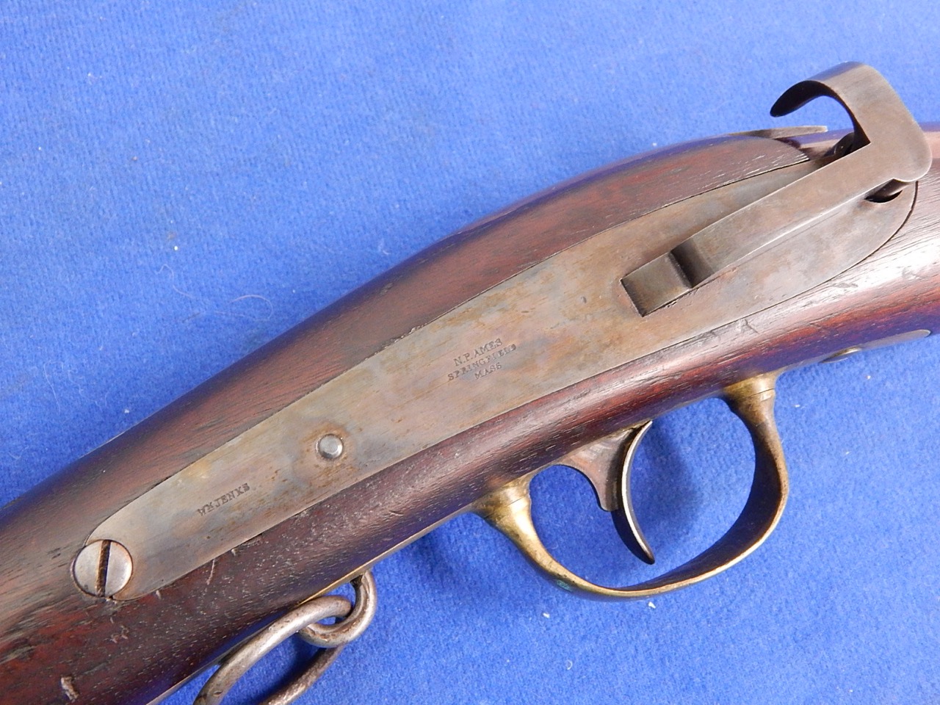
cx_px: 470
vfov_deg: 37.7
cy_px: 352
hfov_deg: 49.0
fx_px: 1032
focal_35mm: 38
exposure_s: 1/8
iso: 500
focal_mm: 6.8
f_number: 3.4
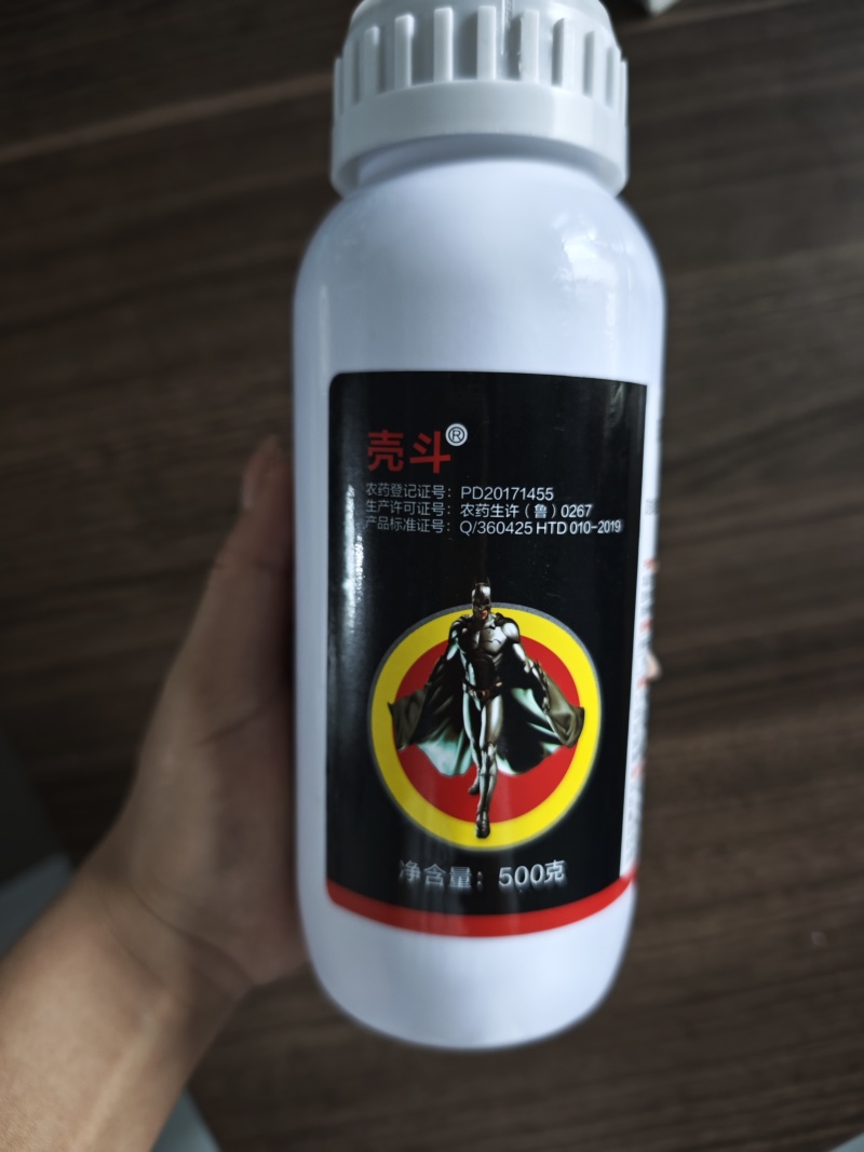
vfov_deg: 73.9
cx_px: 432
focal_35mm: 23
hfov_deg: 58.9
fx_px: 766
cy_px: 576
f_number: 1.6
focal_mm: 6.55
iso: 800
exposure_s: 1/33.3
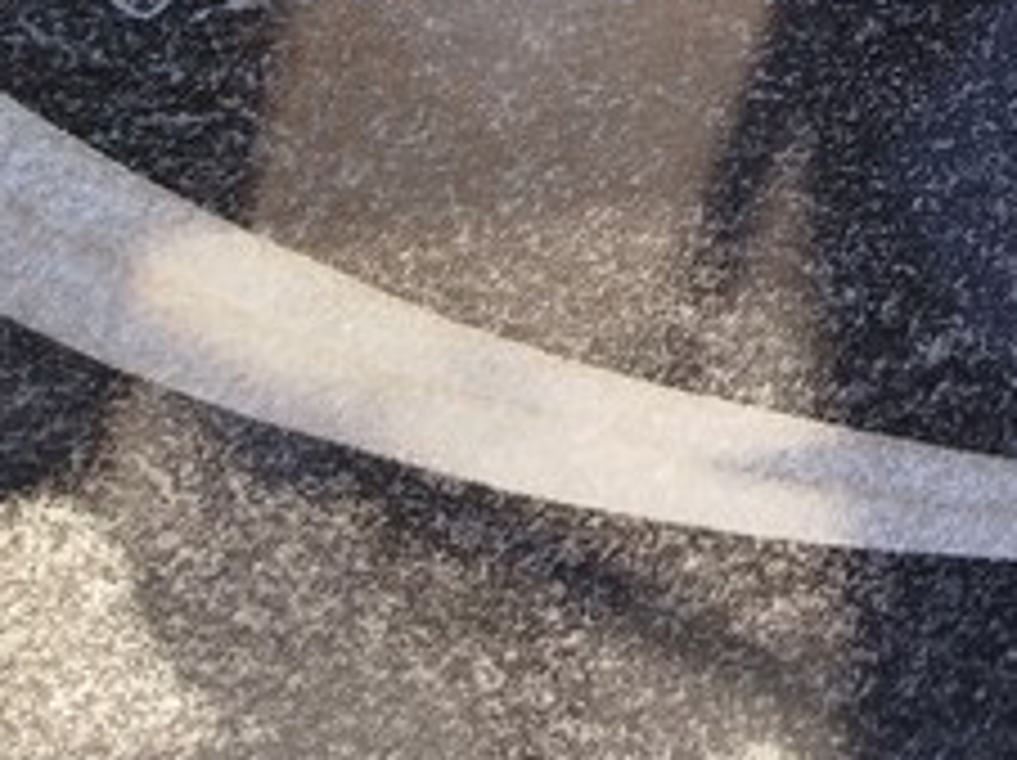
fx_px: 2495
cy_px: -445
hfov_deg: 21.3
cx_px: 1246
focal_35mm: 85
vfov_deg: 15.7
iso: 50
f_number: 1.7
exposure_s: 1/178
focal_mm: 5.31
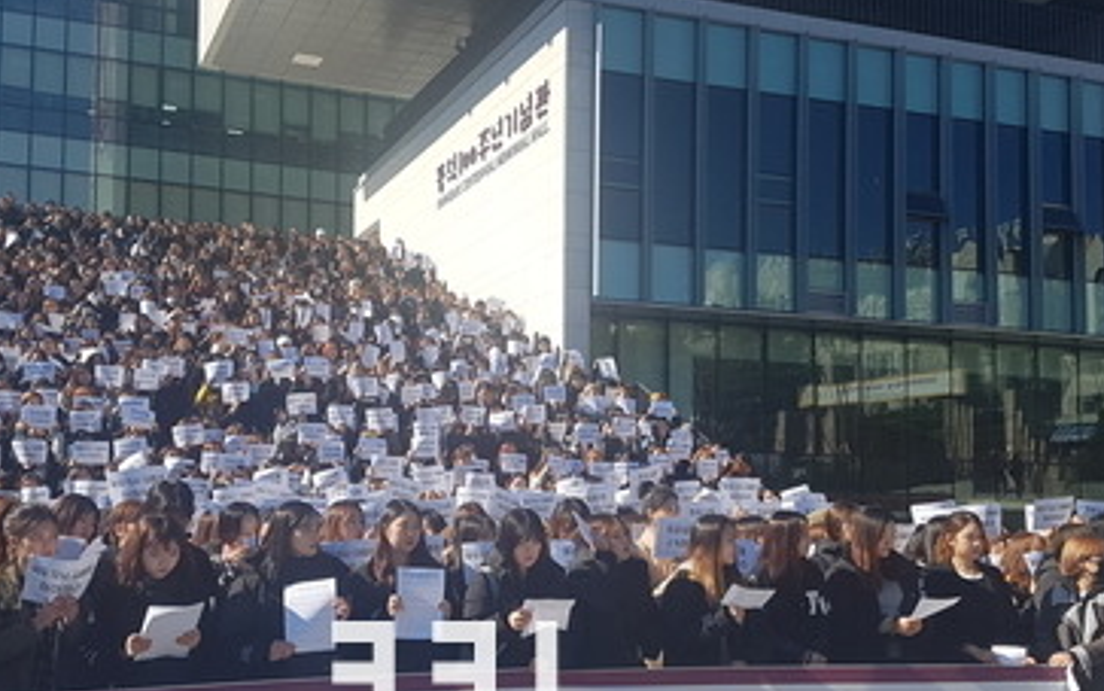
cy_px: 397
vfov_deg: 29.2
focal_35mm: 44
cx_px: 499
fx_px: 1324
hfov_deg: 45.2
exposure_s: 1/1928
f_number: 1.7
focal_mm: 4.2
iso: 50
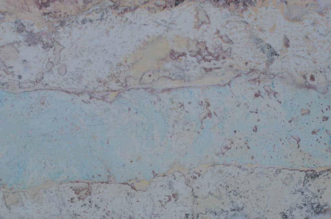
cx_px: 166
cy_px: 110
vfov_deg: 18.1
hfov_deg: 27.0
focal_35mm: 75
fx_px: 688
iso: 400
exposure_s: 1/60
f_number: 4
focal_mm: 50
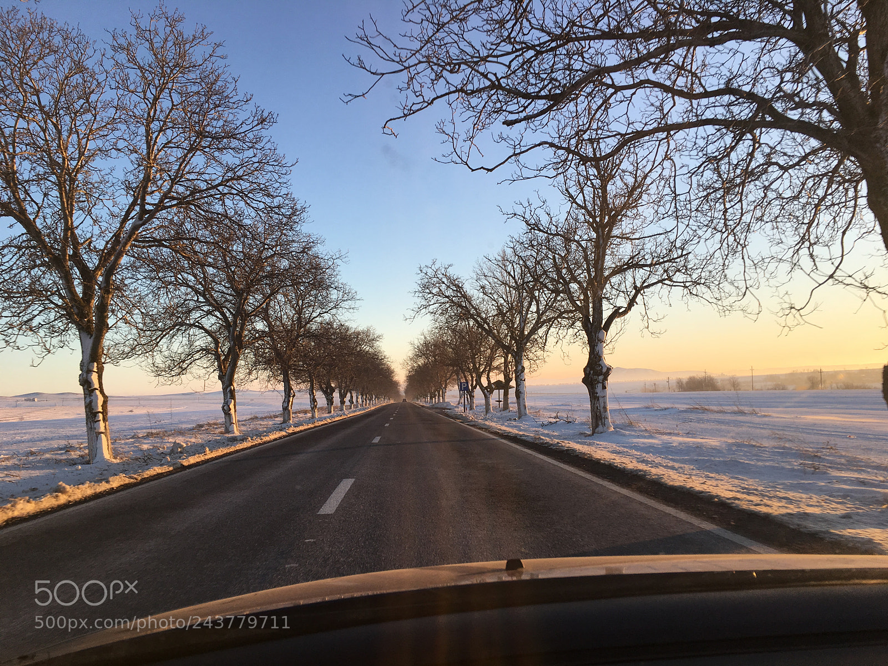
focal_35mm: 29
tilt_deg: +6.0
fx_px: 744
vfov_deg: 48.2
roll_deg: +1.2
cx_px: 444
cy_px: 333
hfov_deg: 61.7
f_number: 2.2
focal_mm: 4.15
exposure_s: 1/411
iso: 25
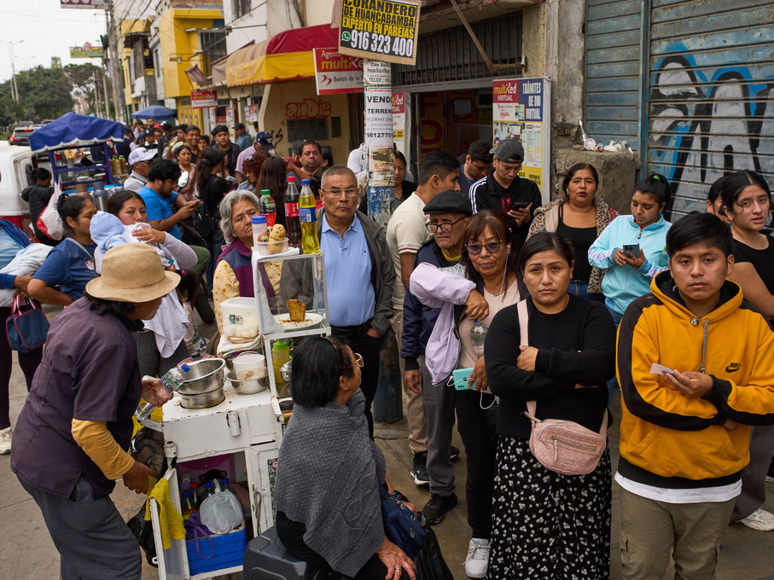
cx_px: 421
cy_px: 290
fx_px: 850
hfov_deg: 48.9
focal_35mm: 38
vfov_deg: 37.7
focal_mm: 35
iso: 400
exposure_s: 1/1250
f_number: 5
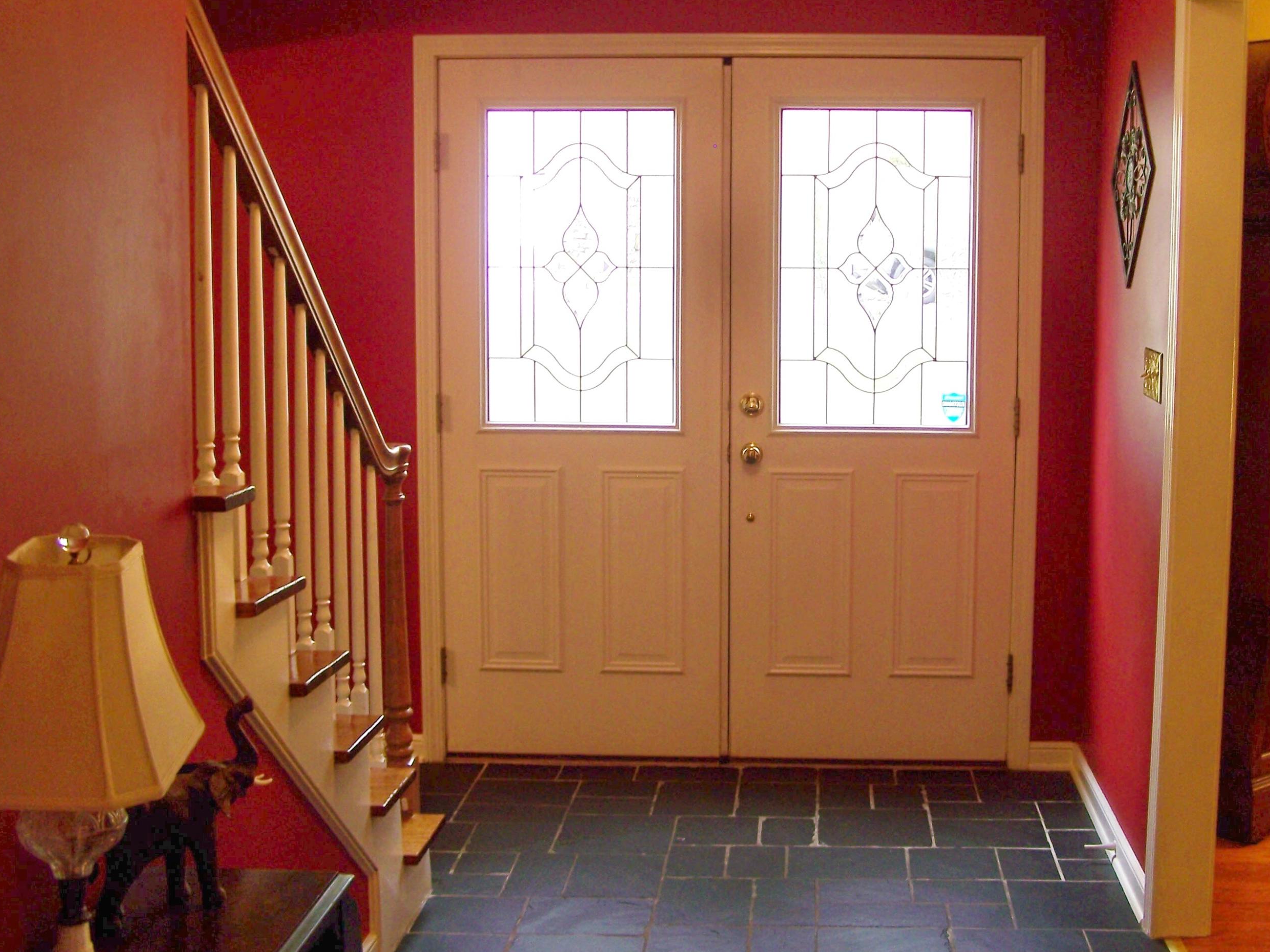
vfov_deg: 31.4
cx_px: 764
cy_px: 385
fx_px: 1688
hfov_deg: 41.0
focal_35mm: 46
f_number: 2.8
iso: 64
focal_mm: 6.3
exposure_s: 1/8
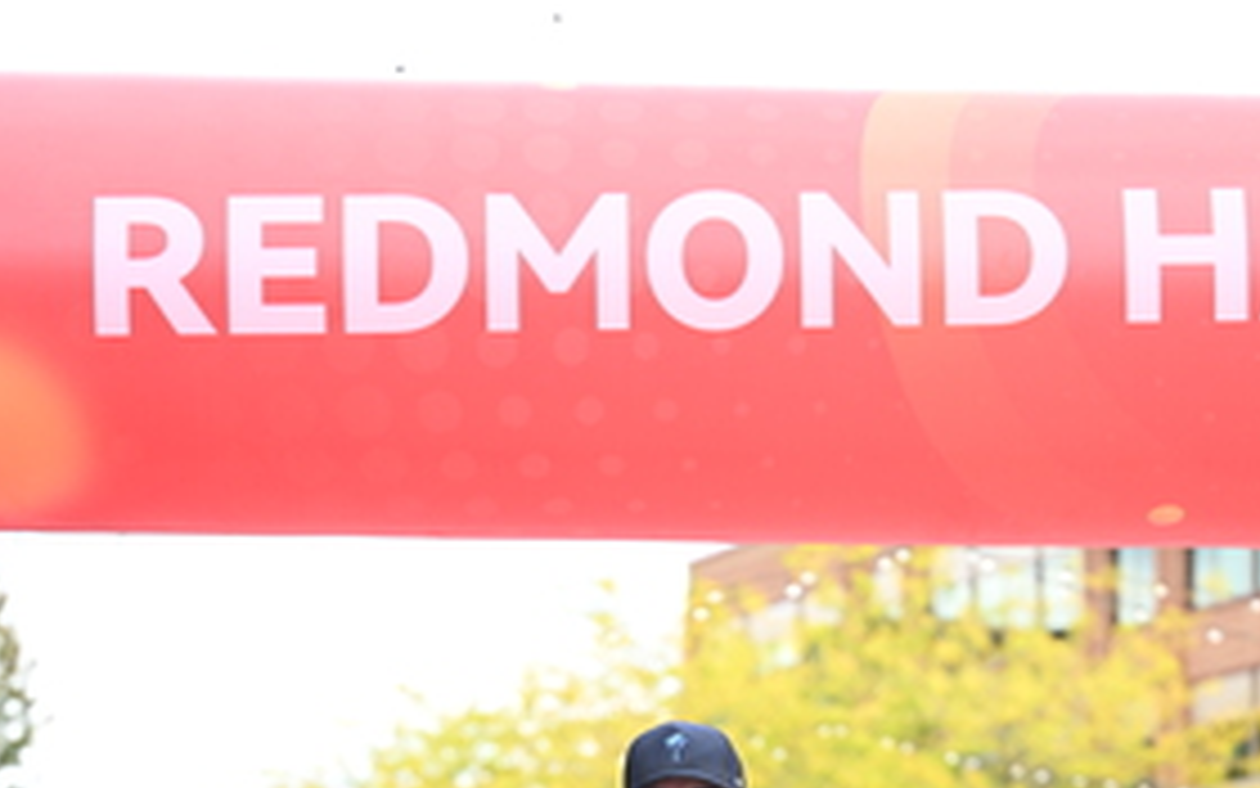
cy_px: 1067
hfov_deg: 13.9
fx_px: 5151
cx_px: 709
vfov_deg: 8.6
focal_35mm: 150
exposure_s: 1/1250
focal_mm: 75
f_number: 2.8
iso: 640
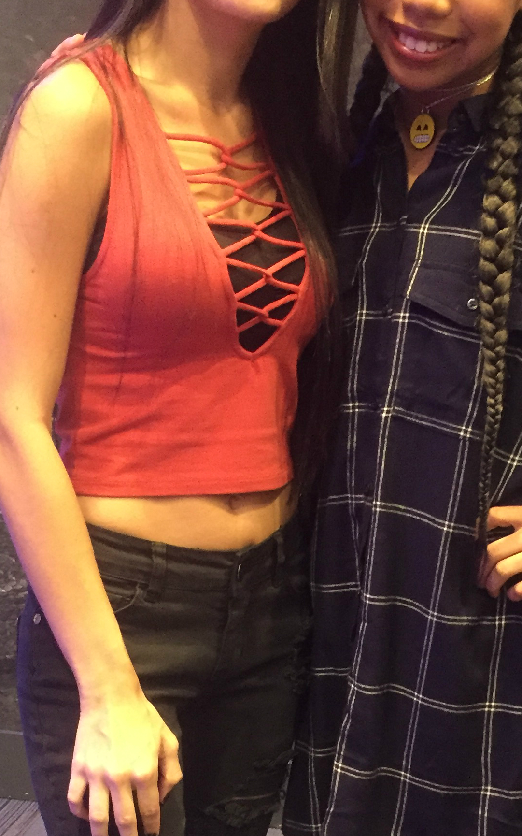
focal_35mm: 58
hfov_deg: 22.3
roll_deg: -3.9
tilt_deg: -12.3
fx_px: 1320
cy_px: 605
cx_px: 308
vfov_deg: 34.5
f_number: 2.2
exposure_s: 1/15
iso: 400
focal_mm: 4.15
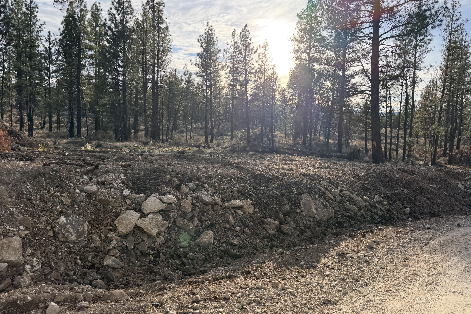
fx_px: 327
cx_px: 236
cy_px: 146
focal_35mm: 25
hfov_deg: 71.5
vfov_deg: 51.2
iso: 80
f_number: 1.78
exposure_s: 1/2232
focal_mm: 6.76
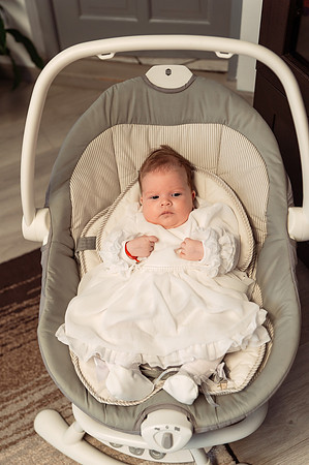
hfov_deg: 28.0
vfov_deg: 41.2
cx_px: 154
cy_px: 232
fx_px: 619
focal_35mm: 48
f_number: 3.2
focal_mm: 48
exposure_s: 1/125
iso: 800
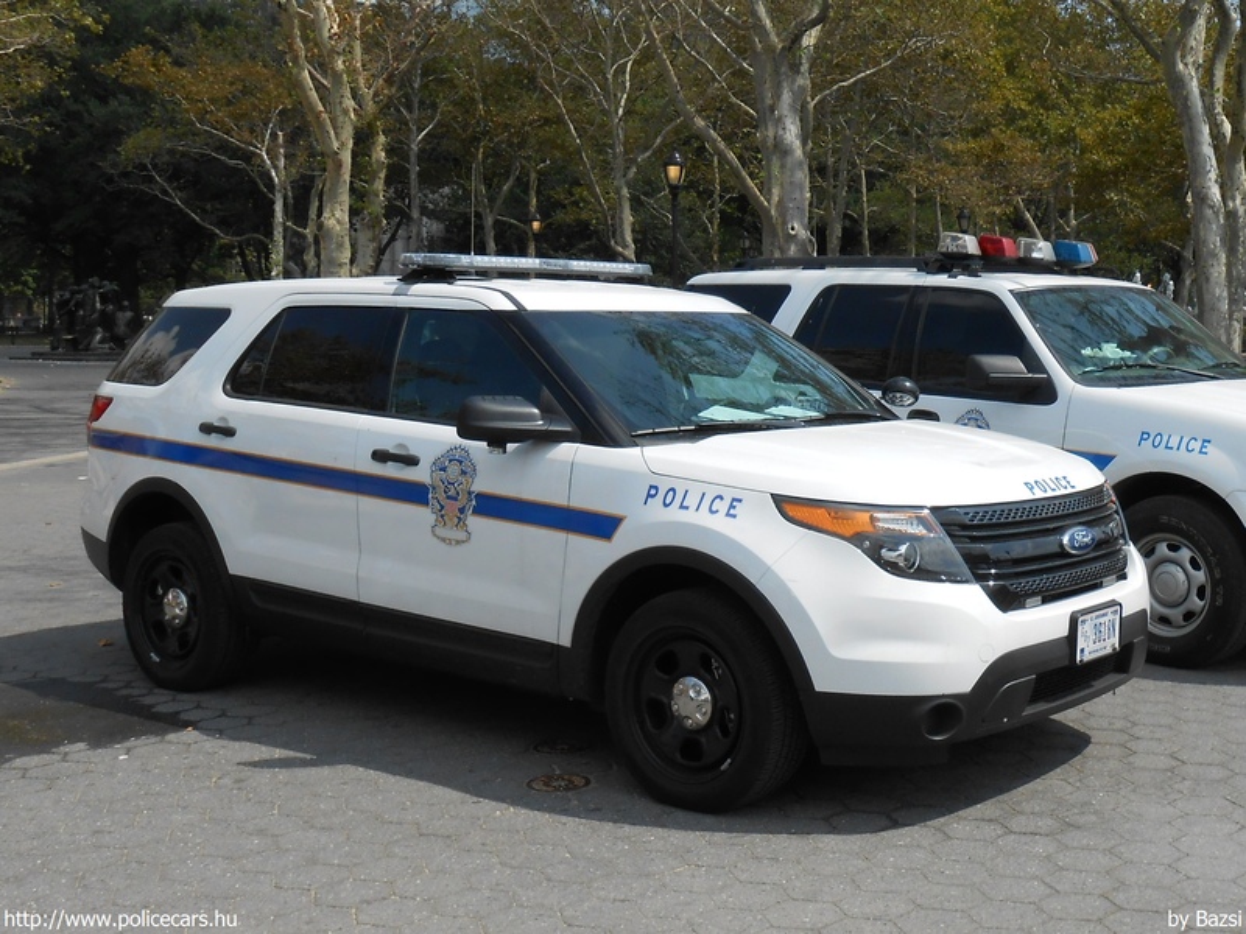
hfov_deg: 60.0
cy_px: 467
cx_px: 623
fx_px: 1080
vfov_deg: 46.8
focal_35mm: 30
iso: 80
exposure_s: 1/1000
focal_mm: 5.3
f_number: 3.8
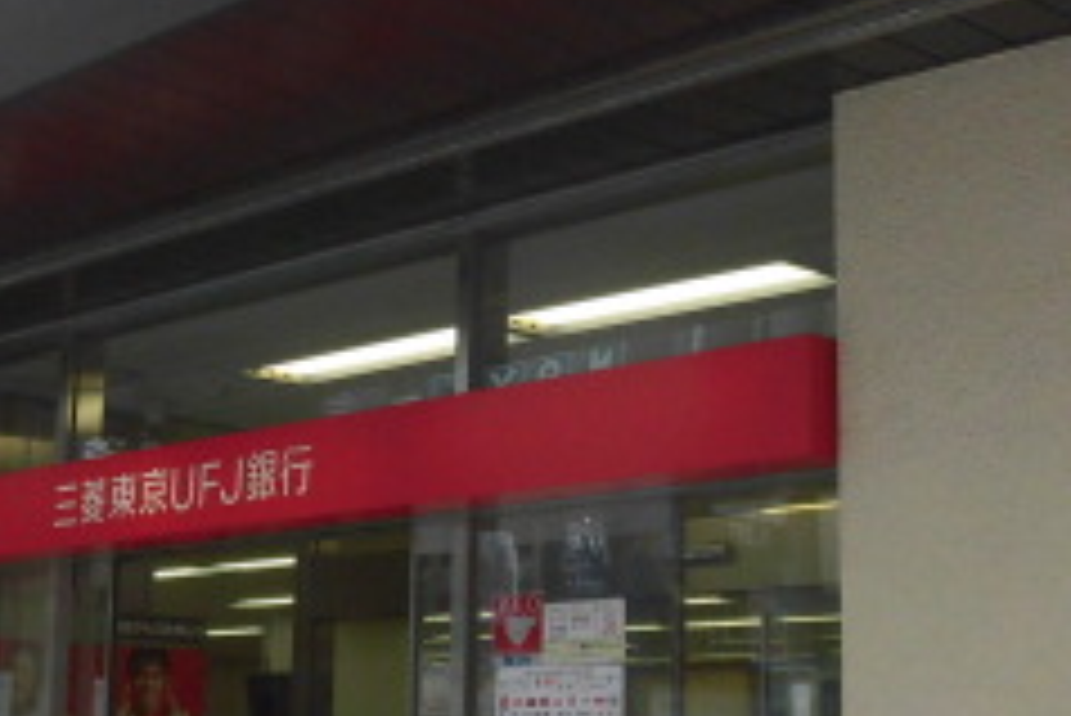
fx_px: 1994
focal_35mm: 67
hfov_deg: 30.0
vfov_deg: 20.3
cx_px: 644
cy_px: 396
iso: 100
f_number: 3.1
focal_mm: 4.3
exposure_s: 1/250
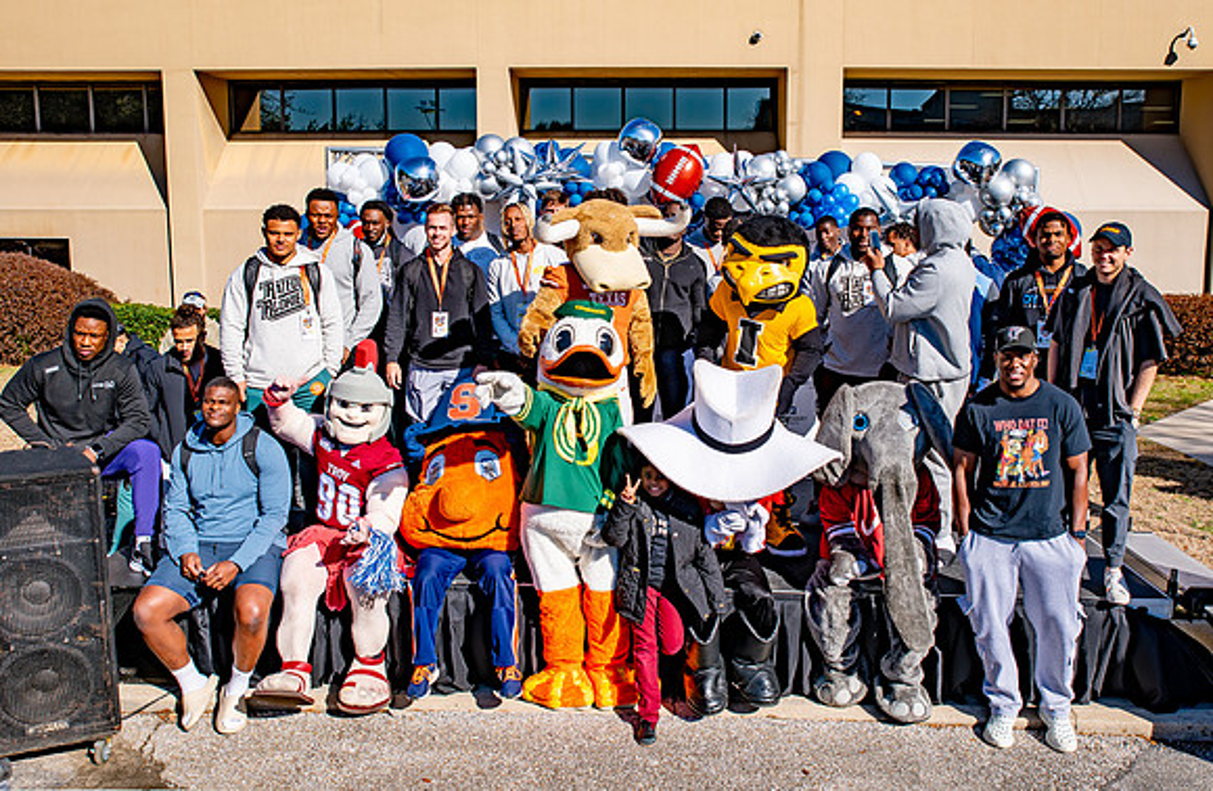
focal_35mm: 62
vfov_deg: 21.7
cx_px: 662
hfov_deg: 32.8
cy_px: 348
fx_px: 2061
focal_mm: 55
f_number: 5
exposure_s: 1/1000
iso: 100
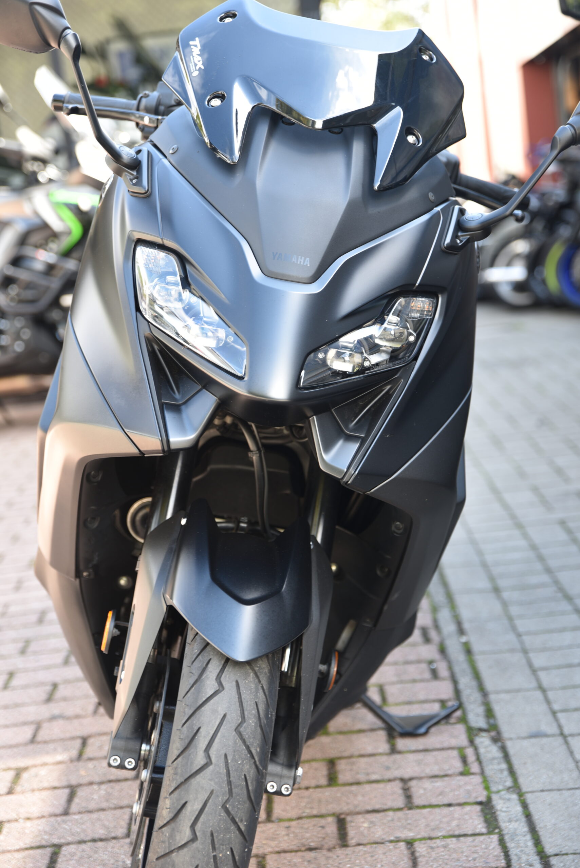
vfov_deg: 32.4
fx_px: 1497
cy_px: 434
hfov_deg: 21.9
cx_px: 290
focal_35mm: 62
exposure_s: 1/60
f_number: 2.8
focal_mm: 62
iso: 100
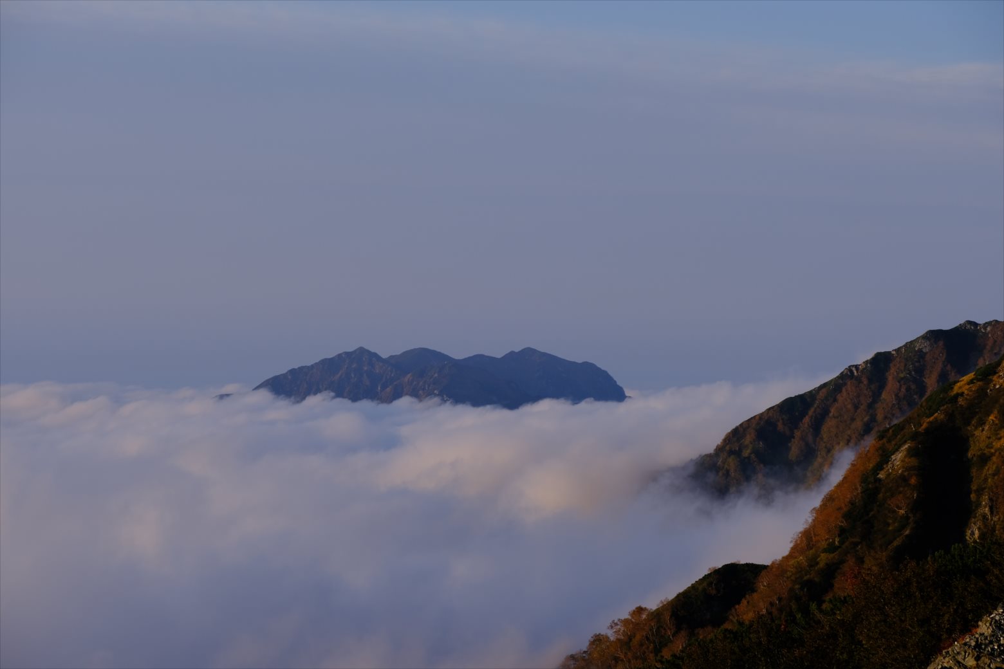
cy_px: 334
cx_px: 502
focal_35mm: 112
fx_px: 3123
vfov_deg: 12.2
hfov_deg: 18.3
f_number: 8
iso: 160
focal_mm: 74.4
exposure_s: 1/220
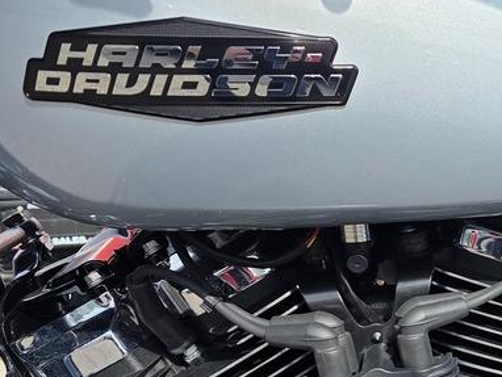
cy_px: 406
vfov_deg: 18.5
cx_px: 693
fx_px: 1117
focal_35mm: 77
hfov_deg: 22.1
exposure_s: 1/5778
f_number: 1.7
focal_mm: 6.3
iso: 80
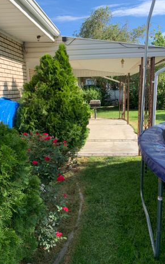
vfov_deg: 66.5
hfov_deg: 44.5
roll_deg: +1.3
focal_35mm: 28
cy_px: 131
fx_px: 201
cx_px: 84
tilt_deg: -8.9
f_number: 1.8
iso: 25
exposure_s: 1/656
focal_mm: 4.25
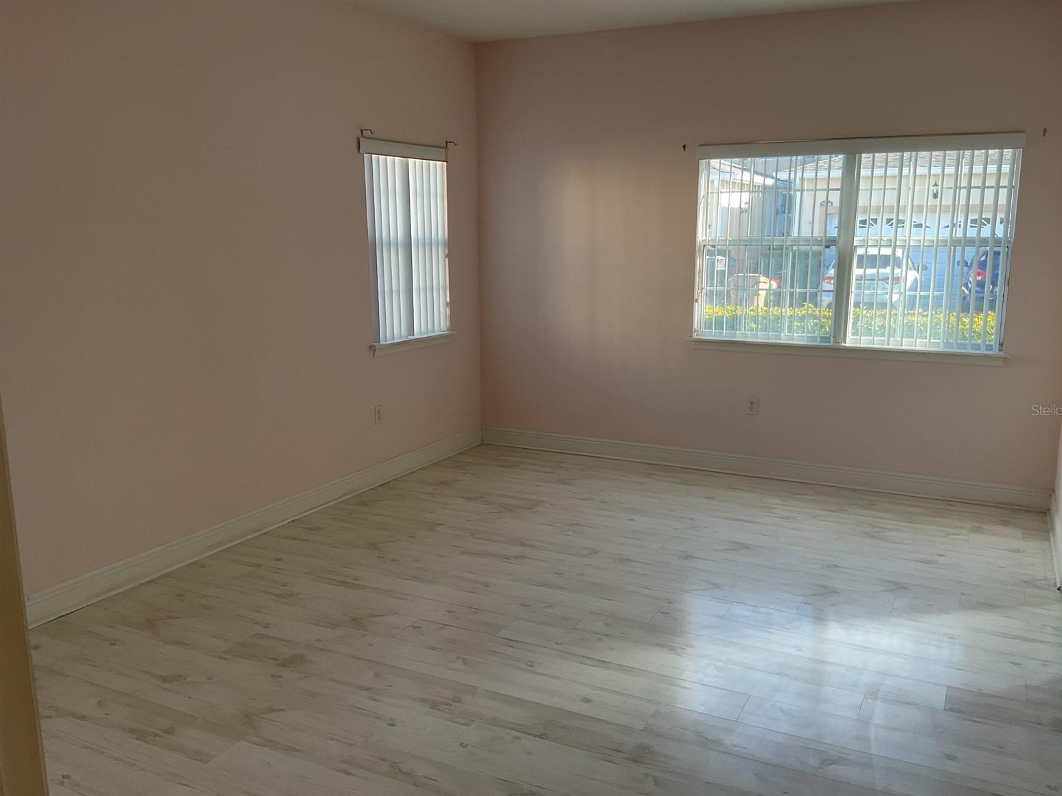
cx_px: 547
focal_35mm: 30
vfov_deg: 46.8
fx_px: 920
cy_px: 410
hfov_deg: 60.0
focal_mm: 3
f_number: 1.8
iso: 32
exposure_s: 1/120
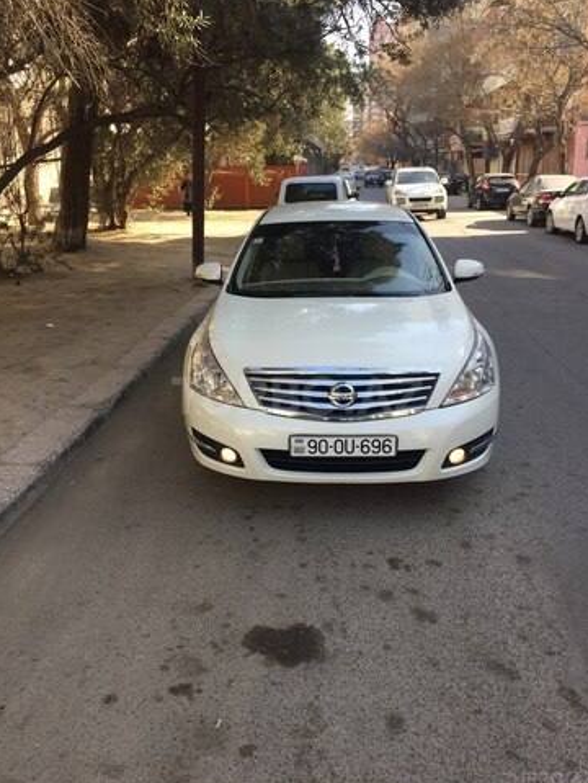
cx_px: 297
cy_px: 396
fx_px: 679
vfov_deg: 59.9
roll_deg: +0.6
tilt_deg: -16.8
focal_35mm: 30
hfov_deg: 46.9
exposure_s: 1/356
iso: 32
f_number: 2.2
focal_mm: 4.15
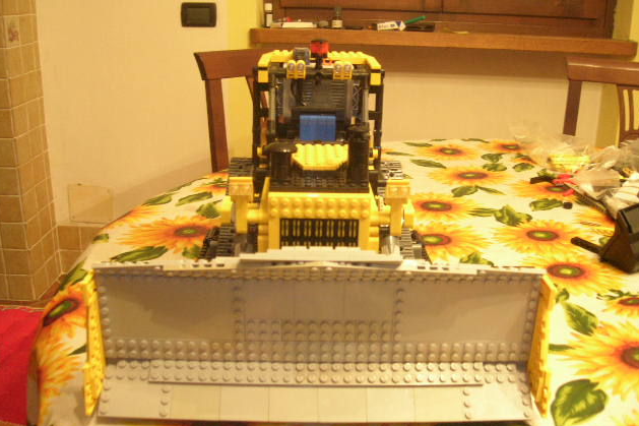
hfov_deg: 53.1
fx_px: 639
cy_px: 203
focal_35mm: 36
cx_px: 320
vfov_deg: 36.8
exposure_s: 1/2.3
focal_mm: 5.7
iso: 200
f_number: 2.9
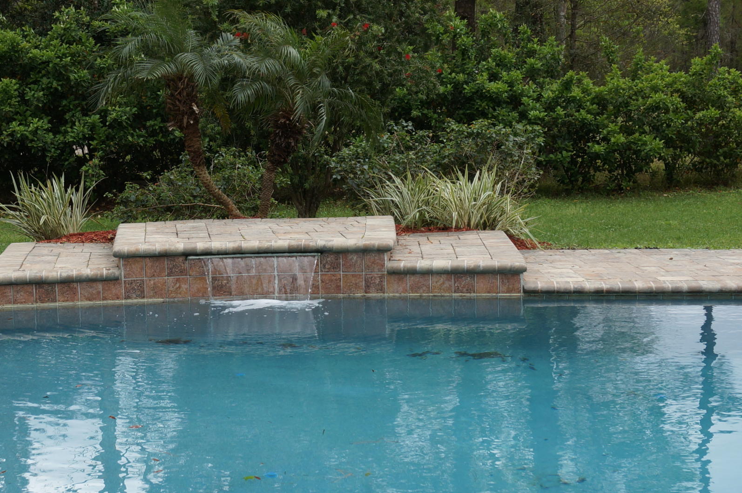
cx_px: 244
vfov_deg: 20.9
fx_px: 1337
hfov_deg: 30.8
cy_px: 255
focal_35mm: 65
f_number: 6.3
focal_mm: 23
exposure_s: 1/200
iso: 100
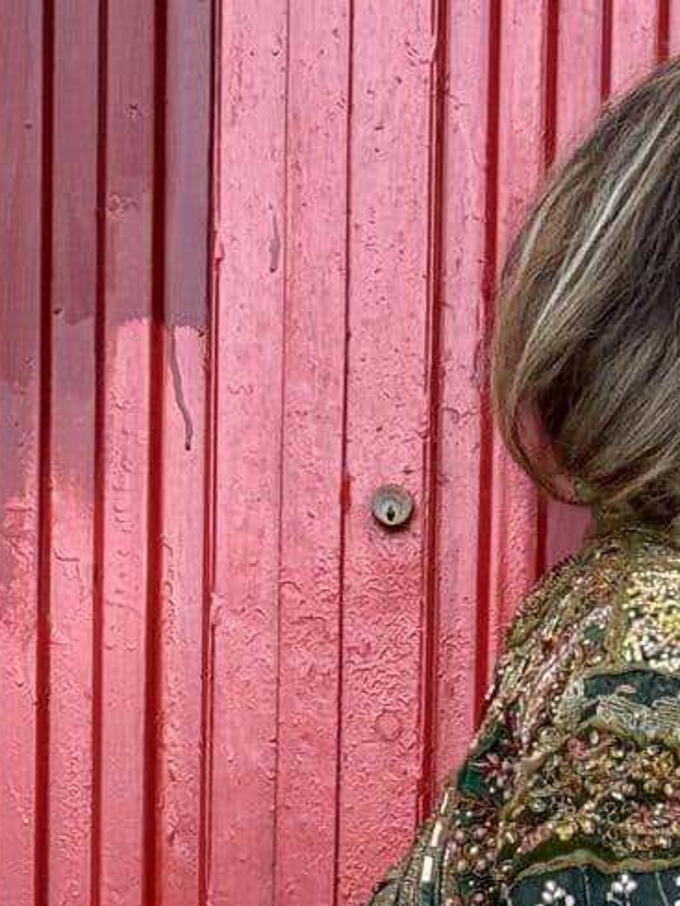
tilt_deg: -2.9
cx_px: 762
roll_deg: -2.9
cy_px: 1734
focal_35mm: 201
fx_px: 5262
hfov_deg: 7.3
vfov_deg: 9.3
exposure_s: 1/687
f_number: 1.78
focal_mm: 6.76
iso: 80
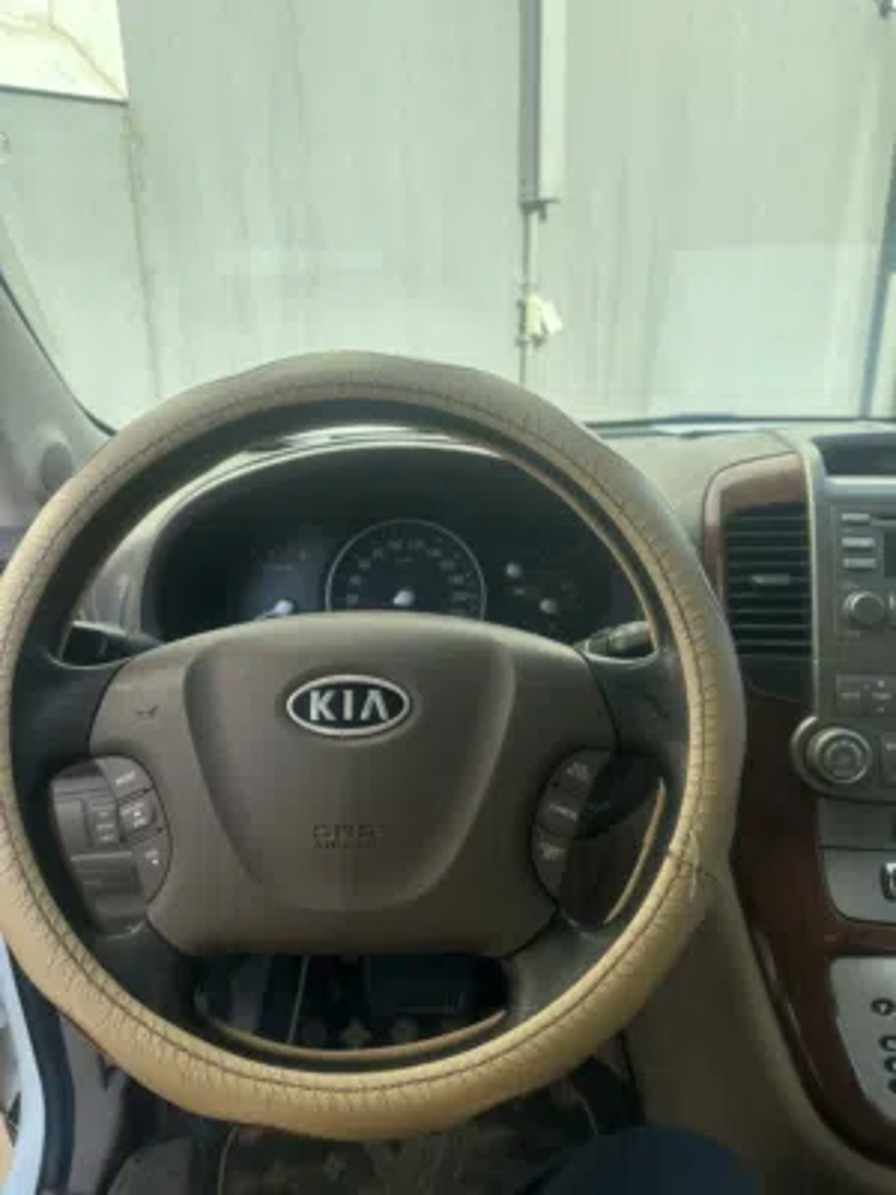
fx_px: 828
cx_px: 448
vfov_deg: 71.6
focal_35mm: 24
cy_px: 598
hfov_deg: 56.8
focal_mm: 6.86
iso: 80
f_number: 1.78
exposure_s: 1/1453
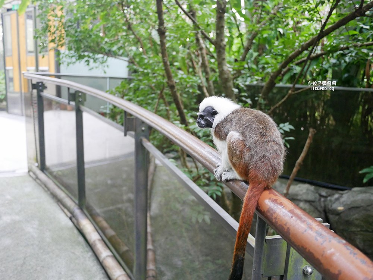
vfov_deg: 49.8
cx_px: 186
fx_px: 302
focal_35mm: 28
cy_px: 140
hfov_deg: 63.4
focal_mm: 14
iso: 1600
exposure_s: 1/60
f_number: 2.5
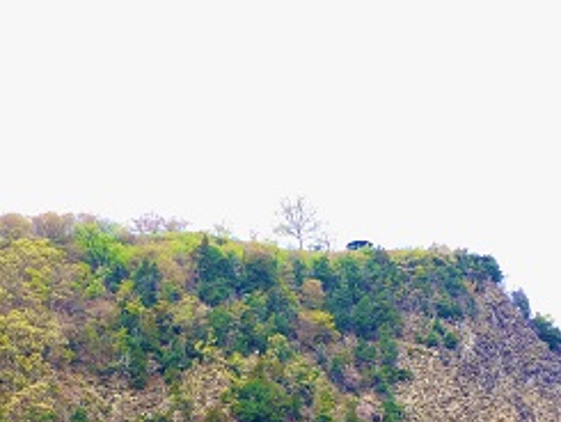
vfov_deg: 22.3
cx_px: 215
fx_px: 1038
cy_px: 393
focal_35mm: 64
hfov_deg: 30.1
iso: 25
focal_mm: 4.15
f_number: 2.2
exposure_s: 1/371
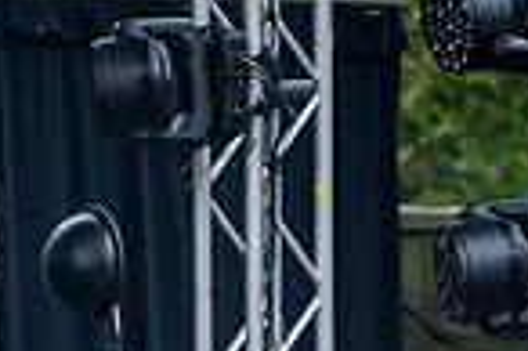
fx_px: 12995
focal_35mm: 887
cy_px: 403
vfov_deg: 1.5
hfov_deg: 2.3
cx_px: -467
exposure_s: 1/400
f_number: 4
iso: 4000
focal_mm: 200
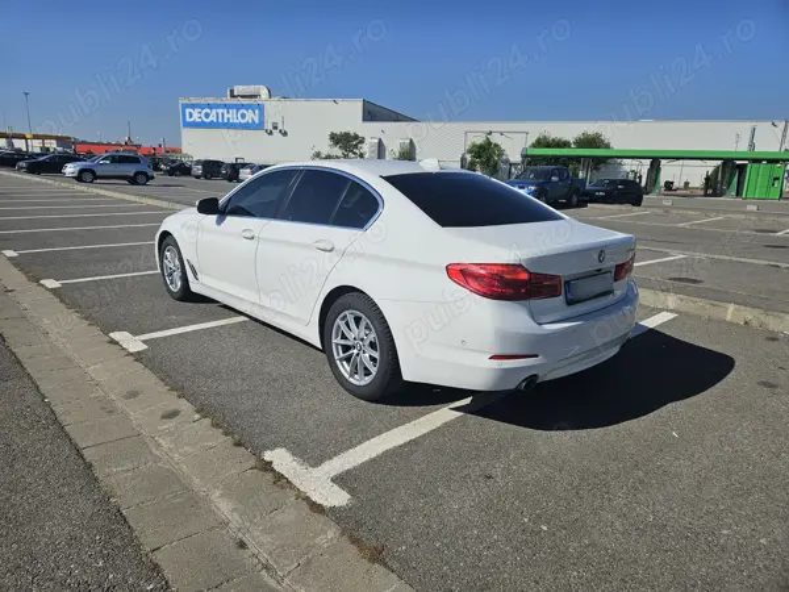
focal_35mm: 23
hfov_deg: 73.9
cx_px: 394
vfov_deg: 58.9
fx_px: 524
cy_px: 296
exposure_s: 1/3924
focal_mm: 5.4
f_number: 1.8
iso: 25
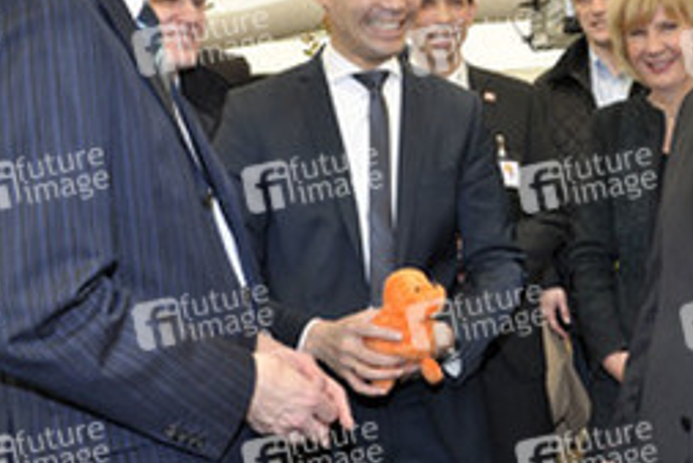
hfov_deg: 40.1
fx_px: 924
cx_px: 512
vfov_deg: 27.7
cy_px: 112
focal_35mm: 48
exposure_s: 1/200
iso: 400
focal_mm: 18
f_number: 6.3
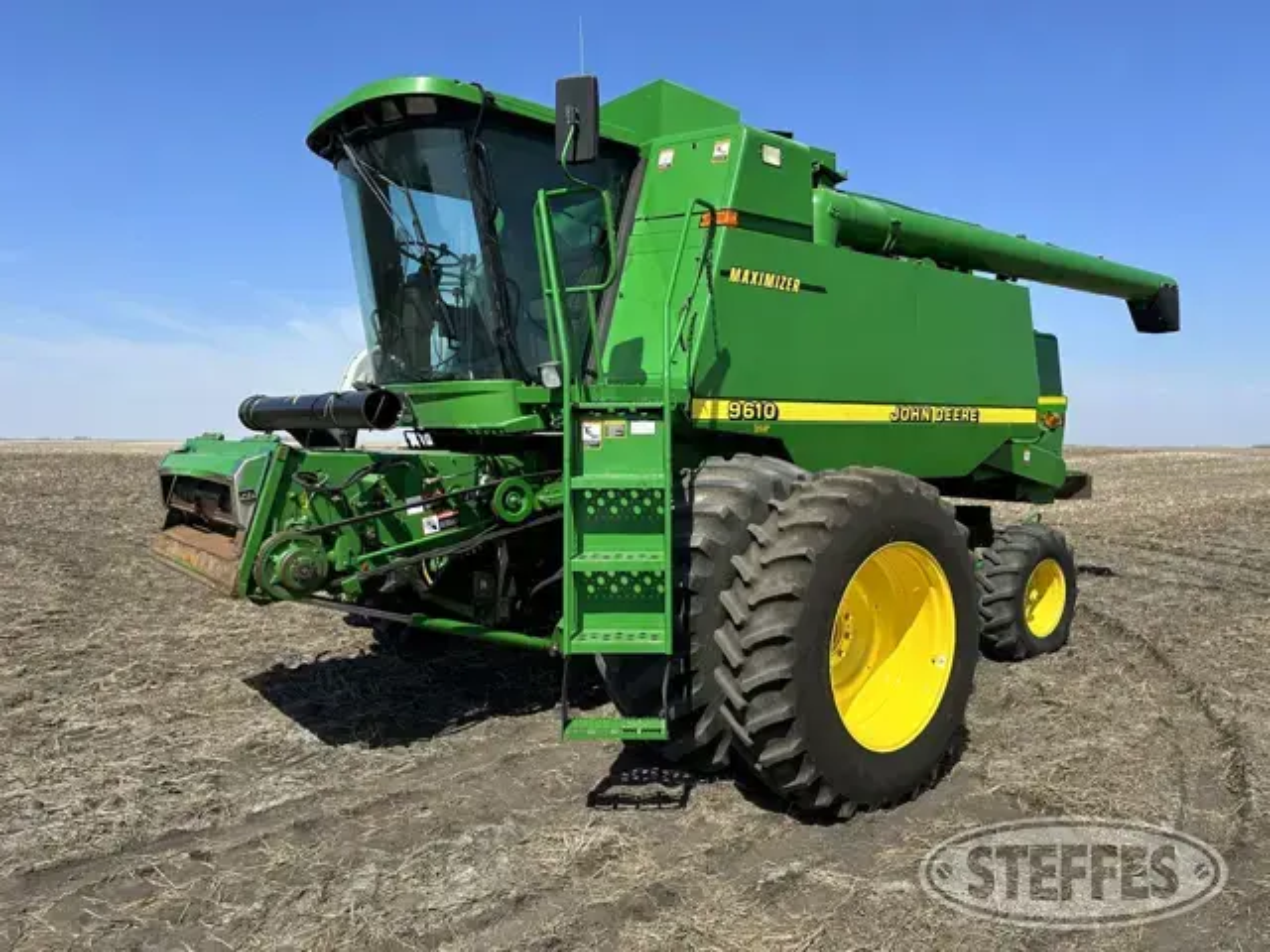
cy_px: 476
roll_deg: -0.5
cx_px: 635
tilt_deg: -0.8
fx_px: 881
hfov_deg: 71.6
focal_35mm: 24
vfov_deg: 56.8
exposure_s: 1/3861
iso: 80
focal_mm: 6.86
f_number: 1.78
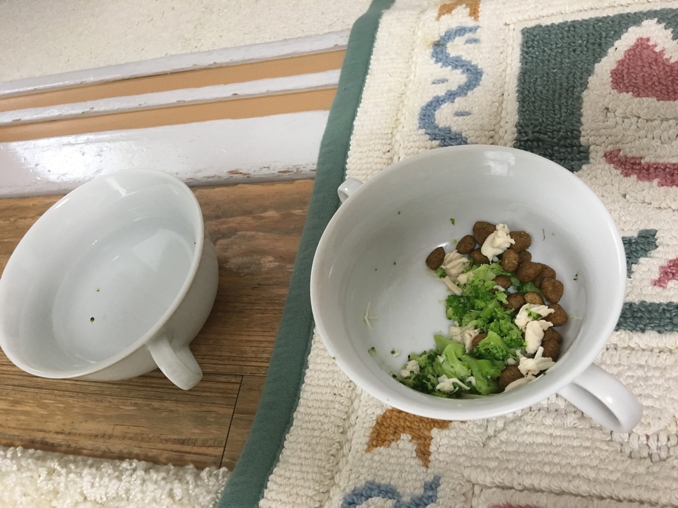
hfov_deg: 61.7
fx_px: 568
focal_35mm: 29
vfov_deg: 48.2
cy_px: 254
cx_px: 339
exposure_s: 1/30
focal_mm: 4.15
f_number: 2.2
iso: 125
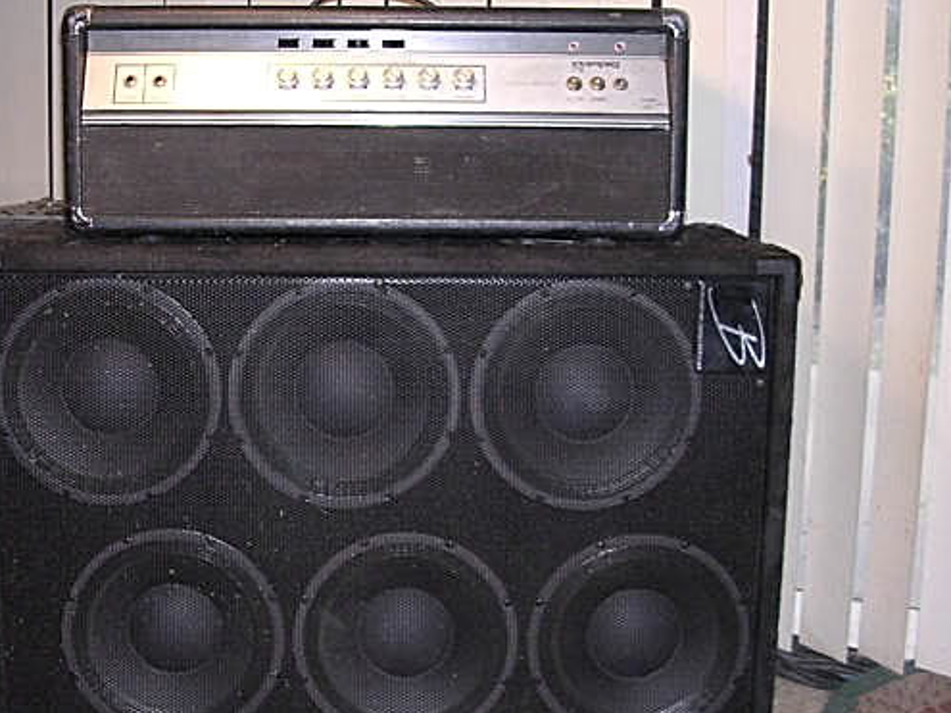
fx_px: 1456
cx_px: 352
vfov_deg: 27.5
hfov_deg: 36.0
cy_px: 367
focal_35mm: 53
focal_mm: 6.2
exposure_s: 1/60.1
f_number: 2.9
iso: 196
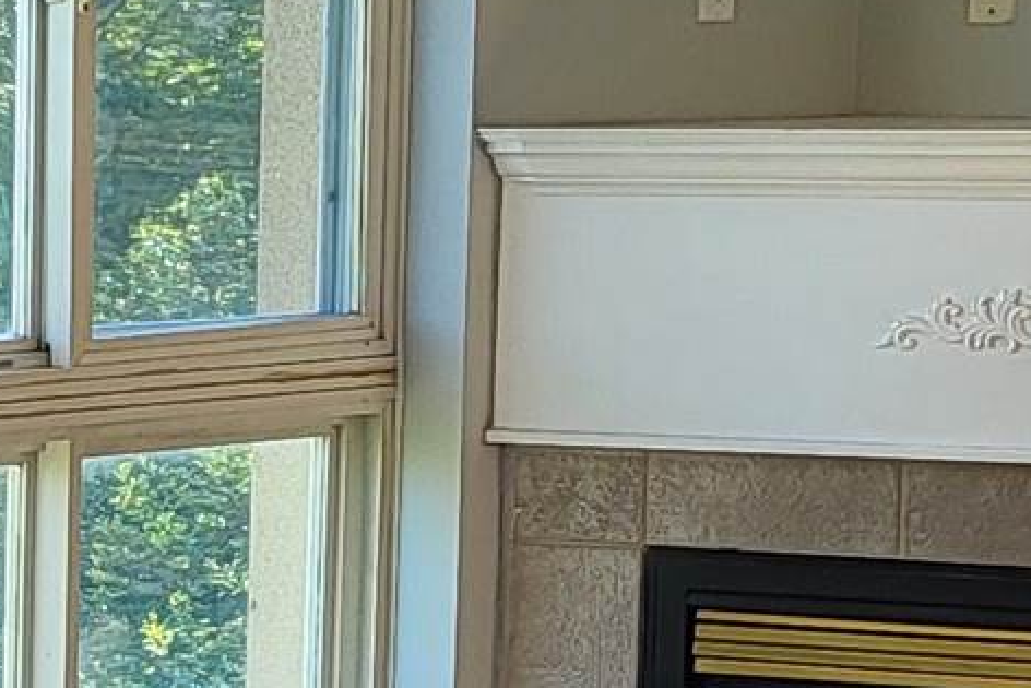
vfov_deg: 7.8
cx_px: -1256
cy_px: 705
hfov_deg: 10.4
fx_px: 5042
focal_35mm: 176
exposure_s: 1/159
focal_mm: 5.4
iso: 40
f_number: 1.8
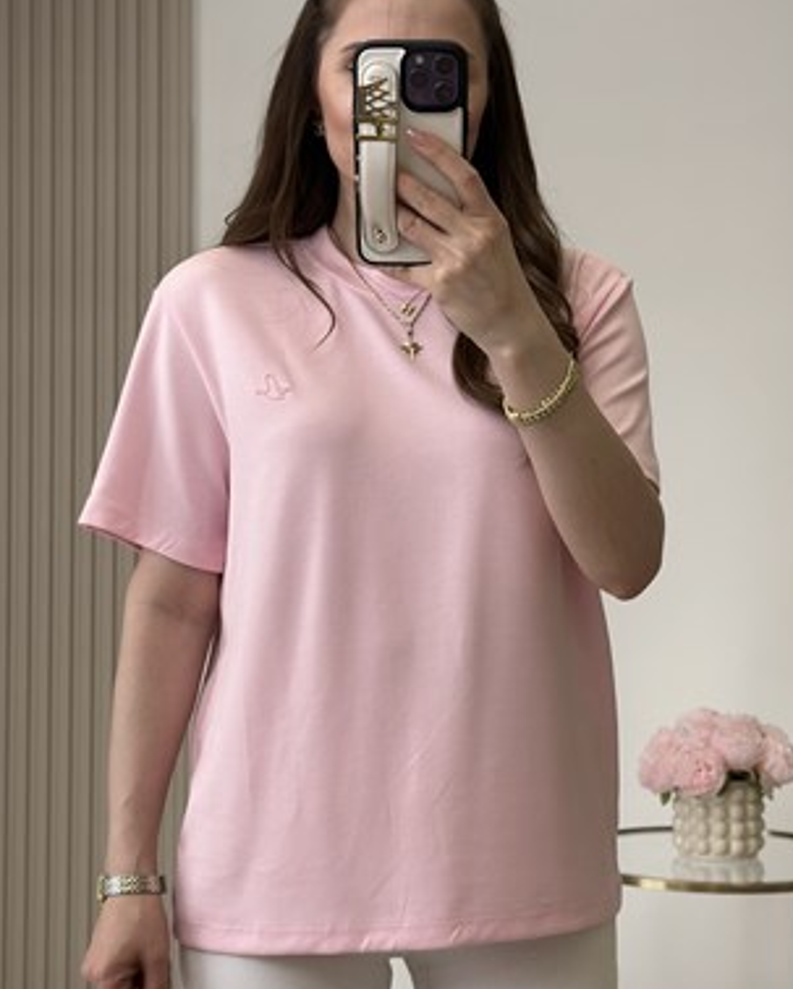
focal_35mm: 66
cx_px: 411
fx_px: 1934
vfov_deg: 28.7
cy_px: 506
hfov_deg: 23.2
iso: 80
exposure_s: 1/608
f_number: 1.78
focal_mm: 6.86
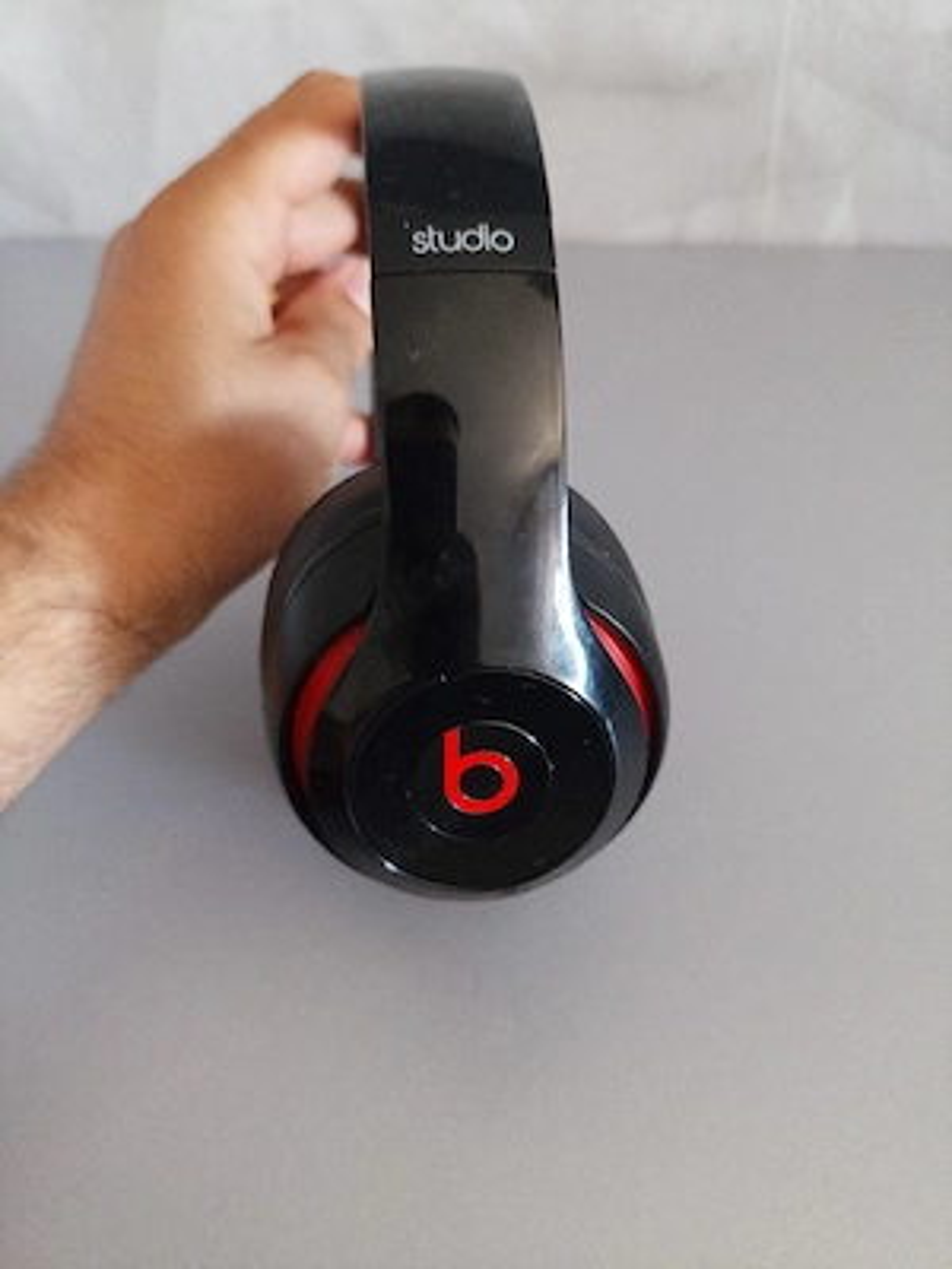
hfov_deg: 54.9
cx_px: 476
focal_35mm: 25
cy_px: 634
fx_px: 917
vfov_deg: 69.4
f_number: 1.8
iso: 400
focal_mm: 5.23
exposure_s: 1/25
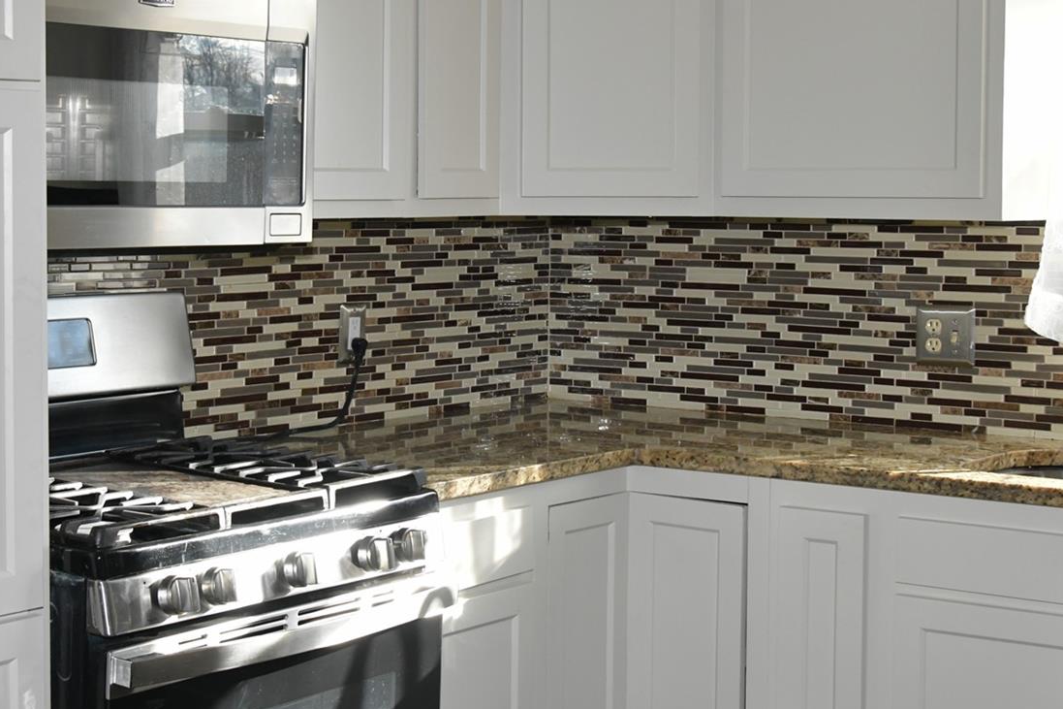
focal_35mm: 70
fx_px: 2066
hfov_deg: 28.8
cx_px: 428
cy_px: 253
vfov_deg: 19.4
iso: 3200
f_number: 11
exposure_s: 1/250
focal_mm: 48
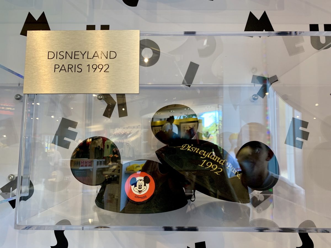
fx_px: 249
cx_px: 166
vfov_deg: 53.1
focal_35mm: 26
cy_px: 124
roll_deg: -0.8
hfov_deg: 67.3
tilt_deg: +6.1
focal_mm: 4.25
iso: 100
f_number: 1.8
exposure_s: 1/62
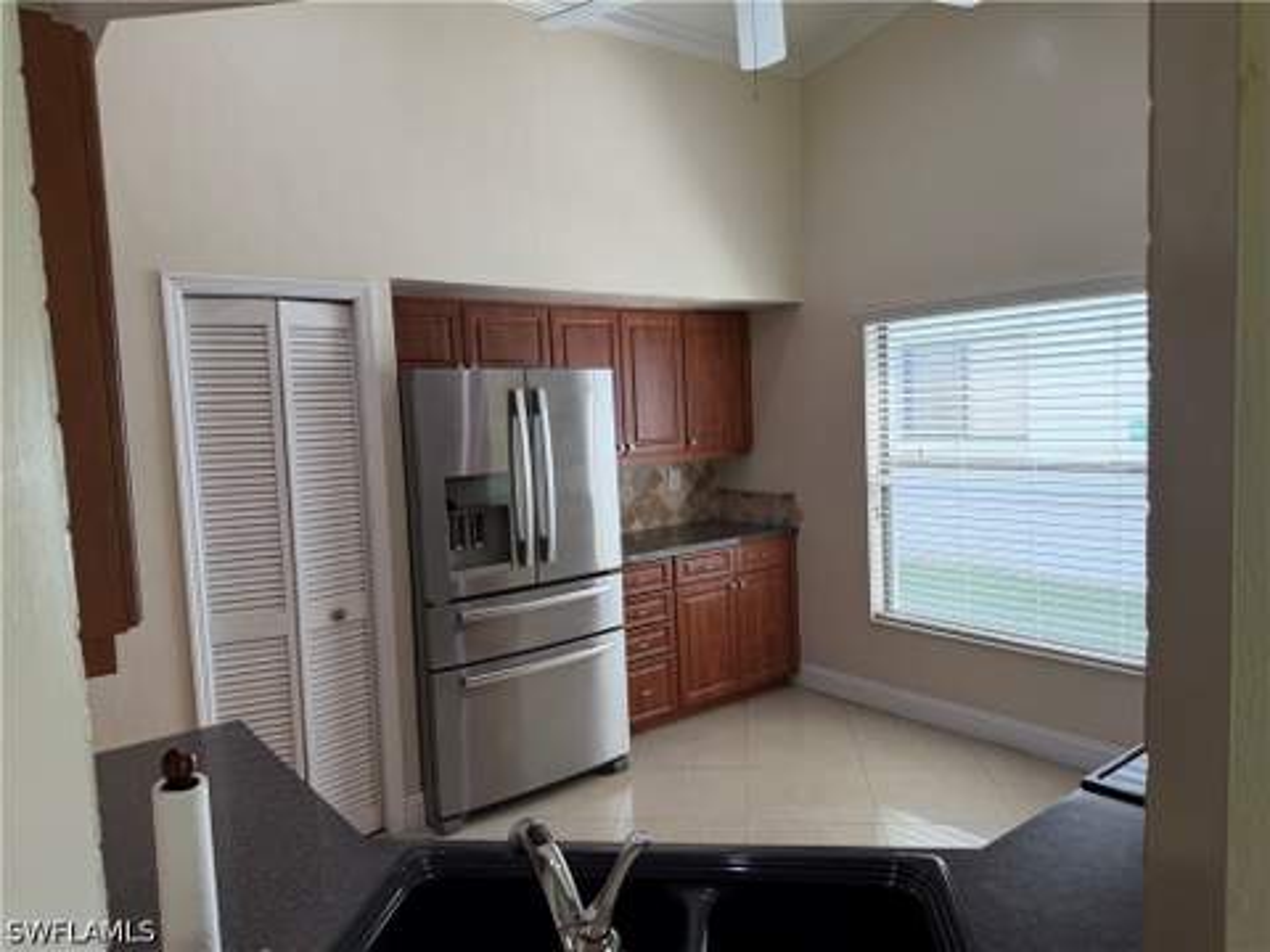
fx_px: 881
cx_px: 635
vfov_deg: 56.8
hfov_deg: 71.6
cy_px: 476
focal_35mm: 24
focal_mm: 6.76
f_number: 1.78
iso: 125
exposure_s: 1/199
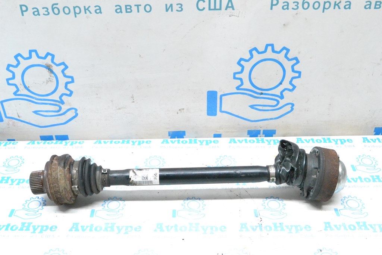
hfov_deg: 49.5
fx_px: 414
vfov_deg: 34.2
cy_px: 128
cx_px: 191
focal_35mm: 39
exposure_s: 1/80
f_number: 10
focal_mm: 26
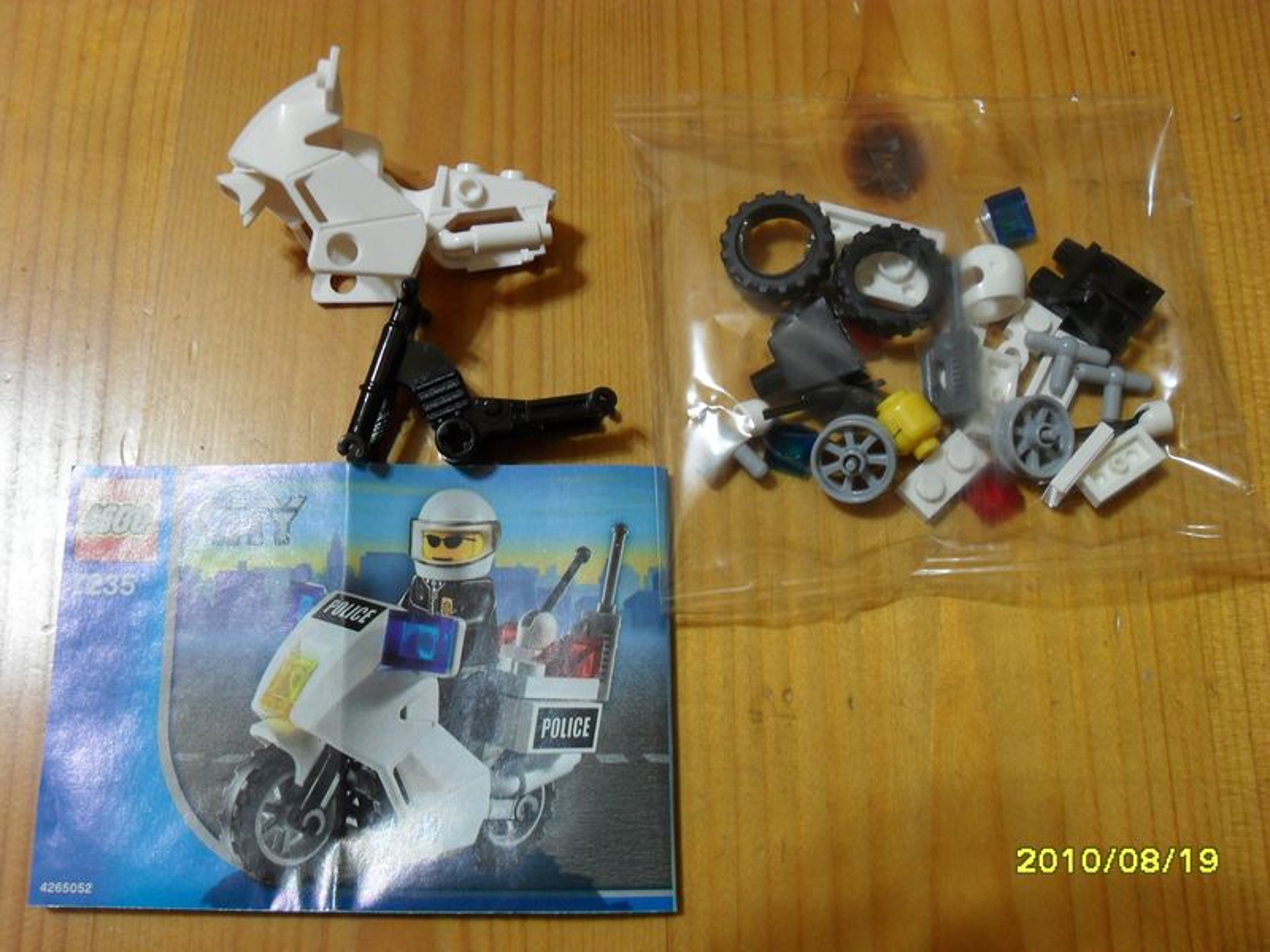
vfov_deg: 40.7
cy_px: 476
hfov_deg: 52.6
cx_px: 635
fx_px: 1284
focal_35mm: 35
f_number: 2.8
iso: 200
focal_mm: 6.2
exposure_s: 1/15
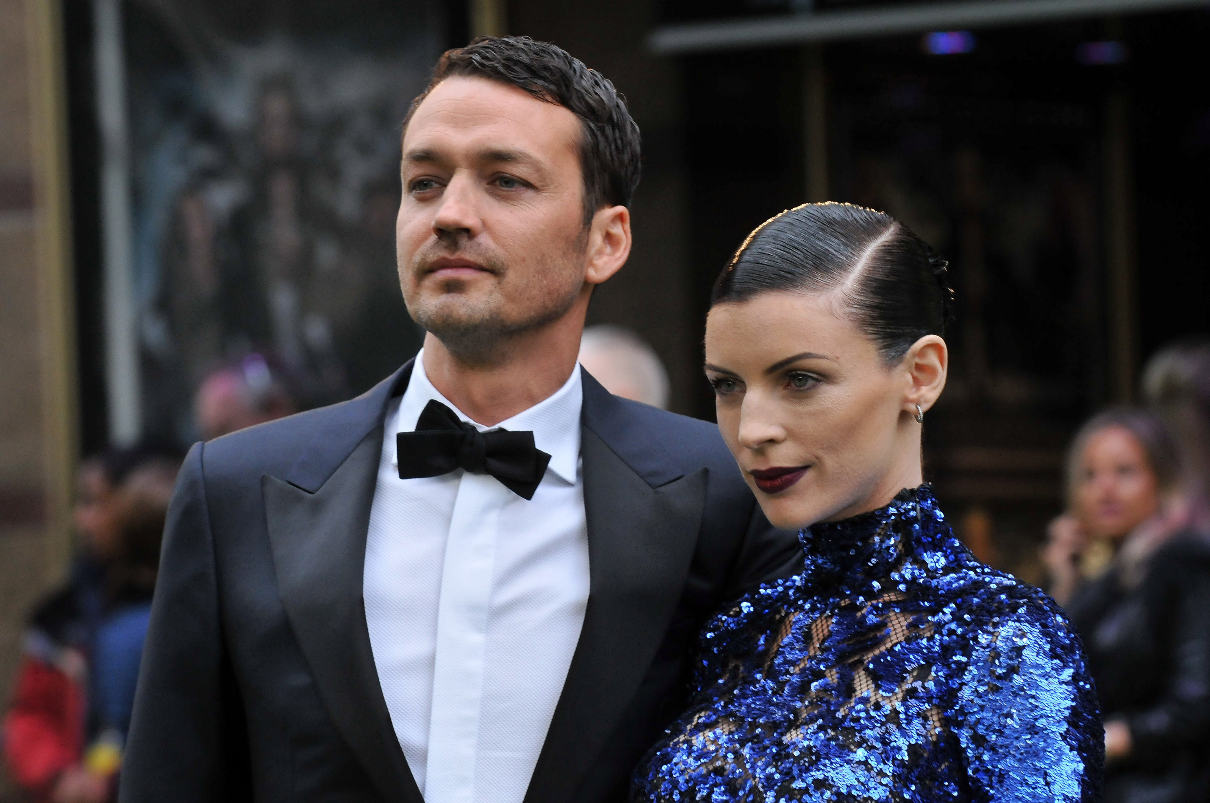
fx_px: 8560
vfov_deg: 5.4
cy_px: 402
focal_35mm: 255
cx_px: 605
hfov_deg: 8.1
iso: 800
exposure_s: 1/250
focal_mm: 170
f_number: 6.3
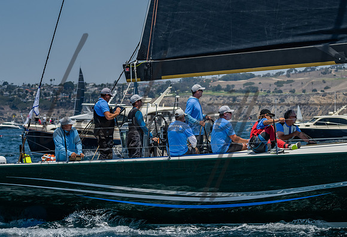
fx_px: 1628
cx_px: 245
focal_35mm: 168
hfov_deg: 12.1
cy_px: 82
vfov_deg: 8.3
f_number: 5.6
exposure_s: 1/1600
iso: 320
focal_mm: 100
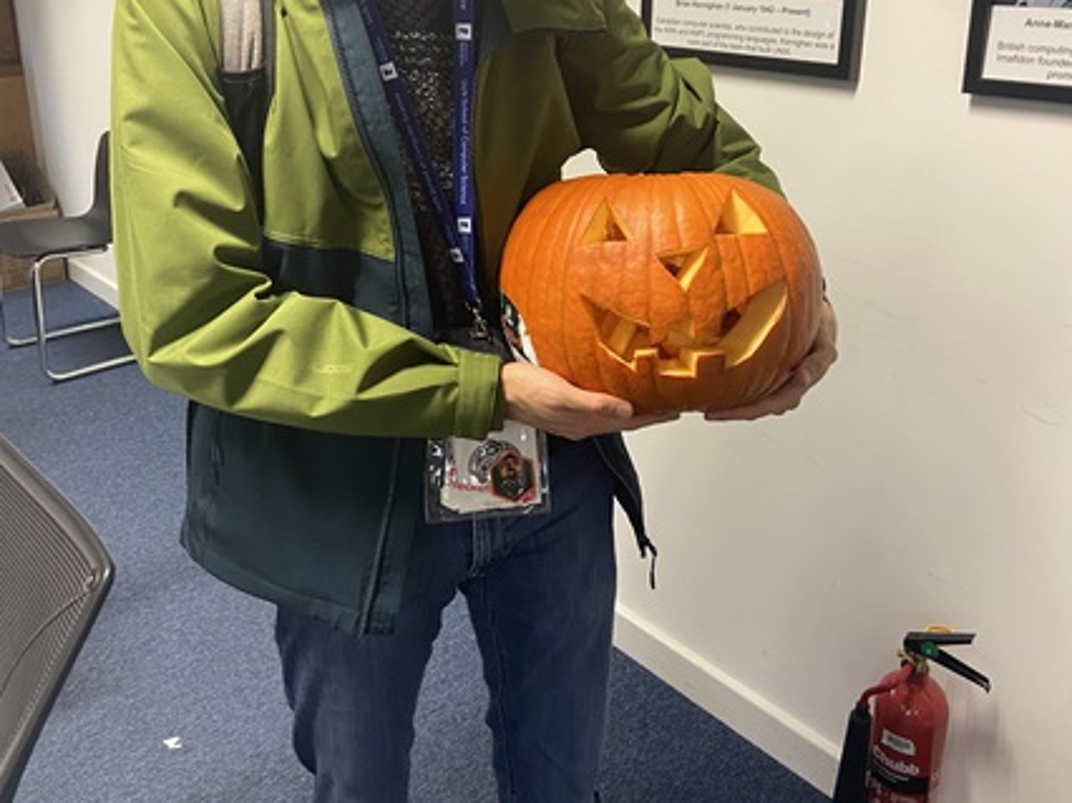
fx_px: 1083
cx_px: 539
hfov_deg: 52.7
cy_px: 261
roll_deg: +0.6
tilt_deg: -16.9
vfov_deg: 40.1
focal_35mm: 35
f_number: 1.8
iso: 200
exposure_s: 1/50
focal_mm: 4.25
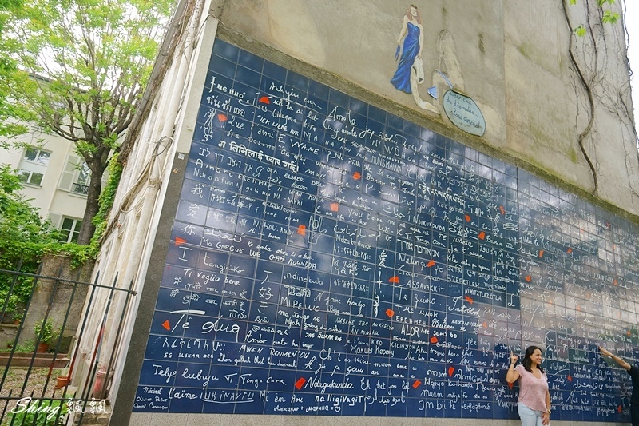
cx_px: 320
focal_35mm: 23
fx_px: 408
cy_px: 213
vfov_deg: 55.1
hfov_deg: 76.1
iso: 125
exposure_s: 1/40
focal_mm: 23
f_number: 5.6
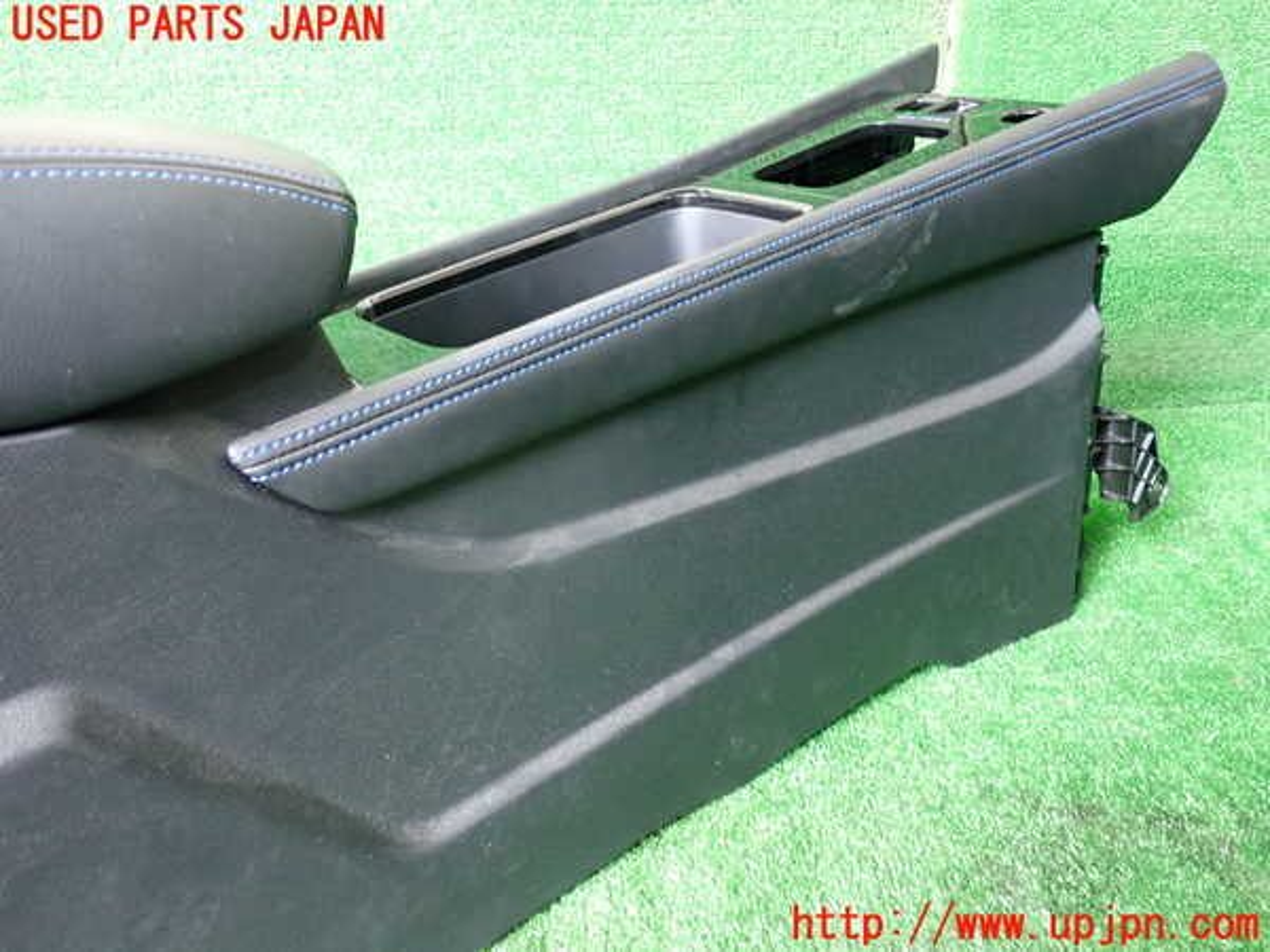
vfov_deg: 46.8
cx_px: 635
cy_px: 476
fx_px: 1101
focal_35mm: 30
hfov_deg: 60.0
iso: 640
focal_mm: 5.4
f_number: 2.3
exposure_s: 1/30
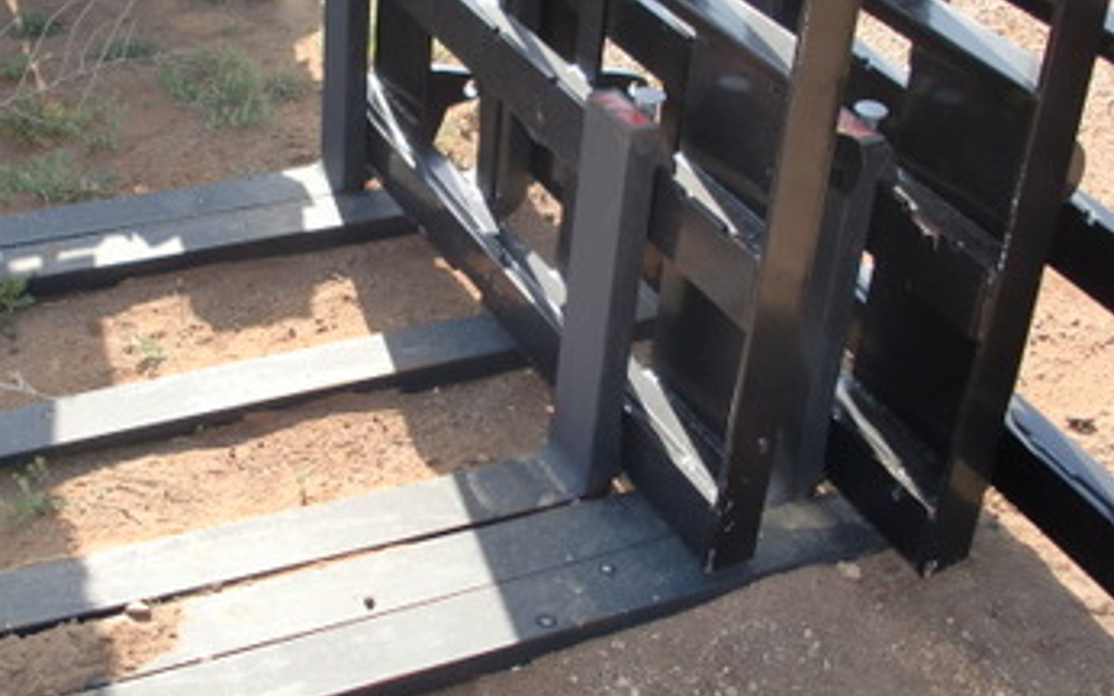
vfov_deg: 21.6
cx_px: 480
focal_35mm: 60
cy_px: 267
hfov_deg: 34.0
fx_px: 1821
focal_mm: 6.3
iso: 64
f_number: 2.8
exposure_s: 1/400
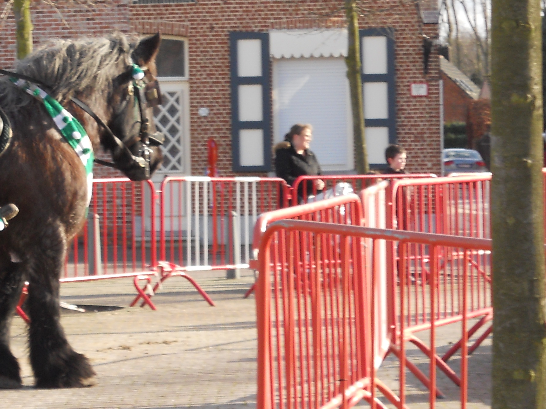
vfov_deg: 9.8
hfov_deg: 12.9
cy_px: 90
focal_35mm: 151
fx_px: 2381
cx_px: -36
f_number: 5.3
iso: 80
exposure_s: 1/160
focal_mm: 11.7
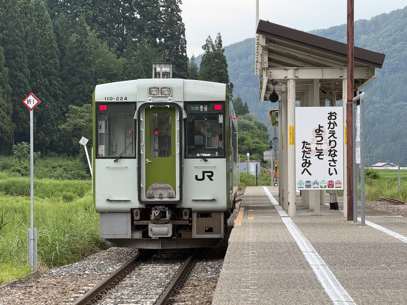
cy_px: 153
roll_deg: +0.5
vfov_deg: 12.2
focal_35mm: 121
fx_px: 1423
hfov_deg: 16.3
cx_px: 204
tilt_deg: +0.9
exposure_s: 1/225
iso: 64
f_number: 2.8
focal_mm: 15.66
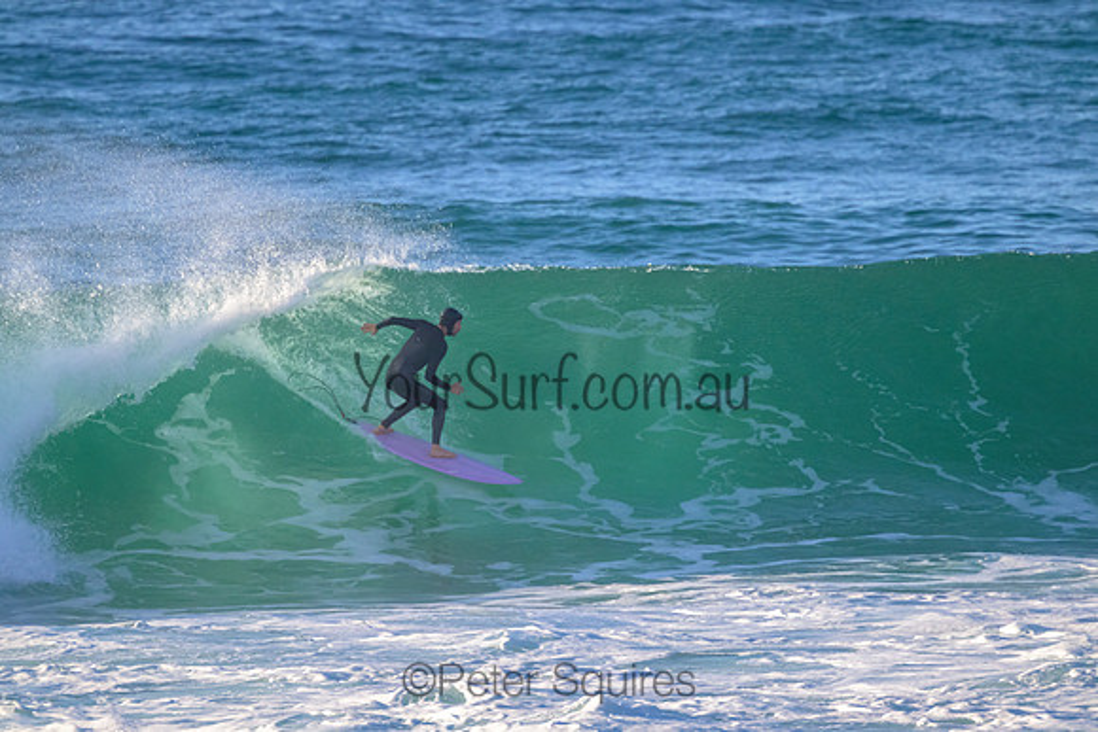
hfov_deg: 2.6
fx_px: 24405
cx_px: 549
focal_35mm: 800
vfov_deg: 1.7
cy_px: 366
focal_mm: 800
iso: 2500
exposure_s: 1/1600
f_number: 11
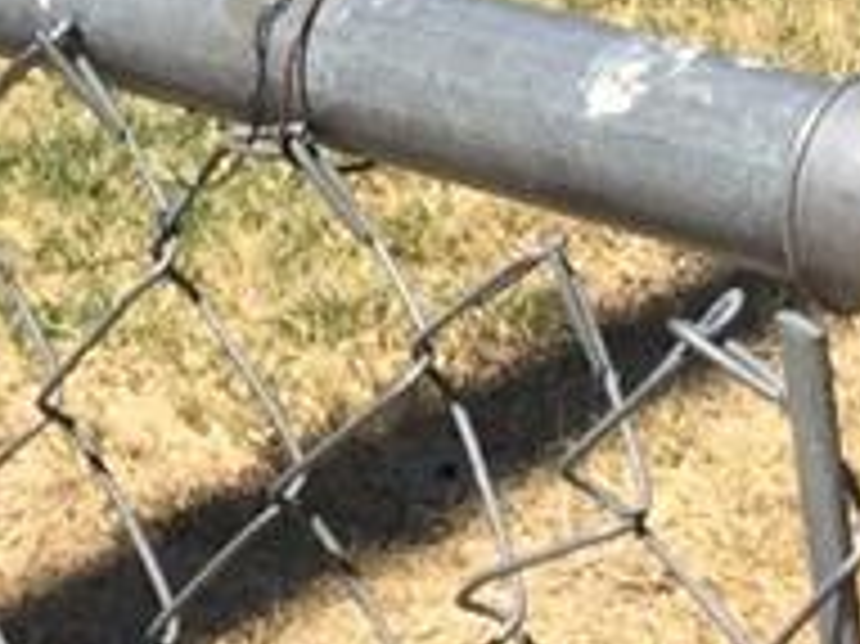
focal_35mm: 228
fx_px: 5661
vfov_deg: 5.7
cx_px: 558
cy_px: -1792
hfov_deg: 8.7
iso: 32
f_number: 2.2
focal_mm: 4.15
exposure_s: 1/2083
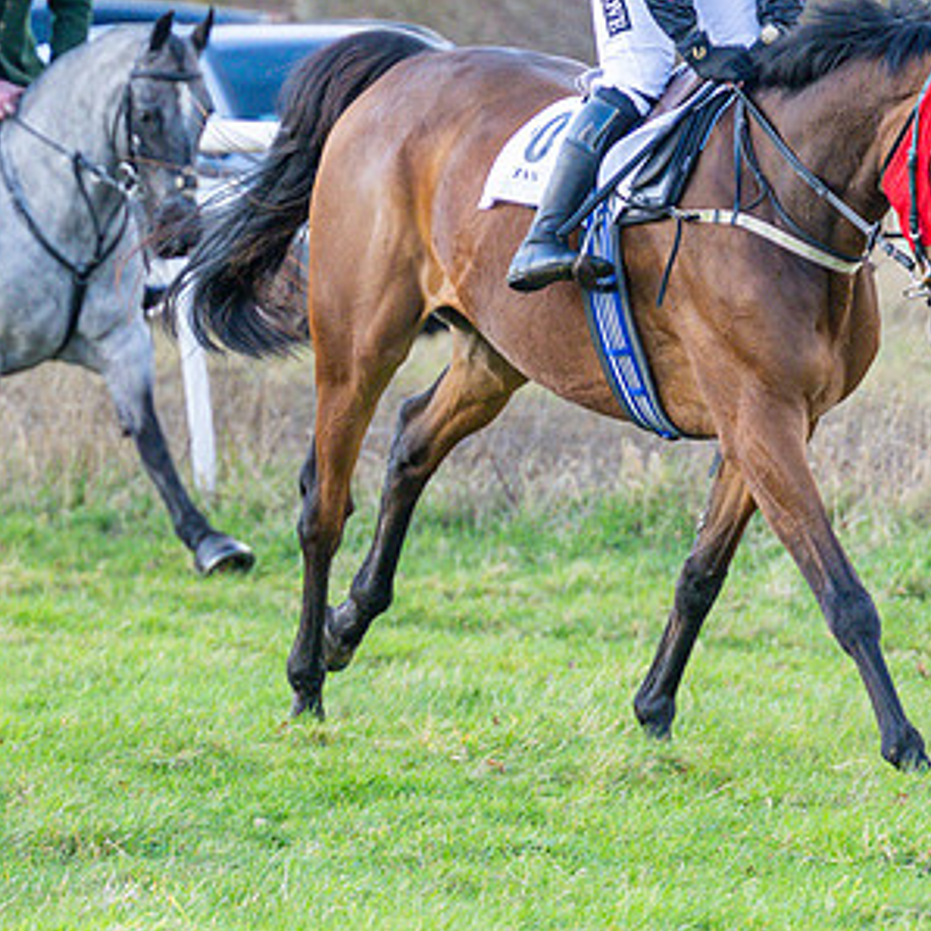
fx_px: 16766
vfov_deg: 3.2
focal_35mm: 551
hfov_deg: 3.2
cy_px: 315
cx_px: 936
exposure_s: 1/1000
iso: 800
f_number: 4
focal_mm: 160
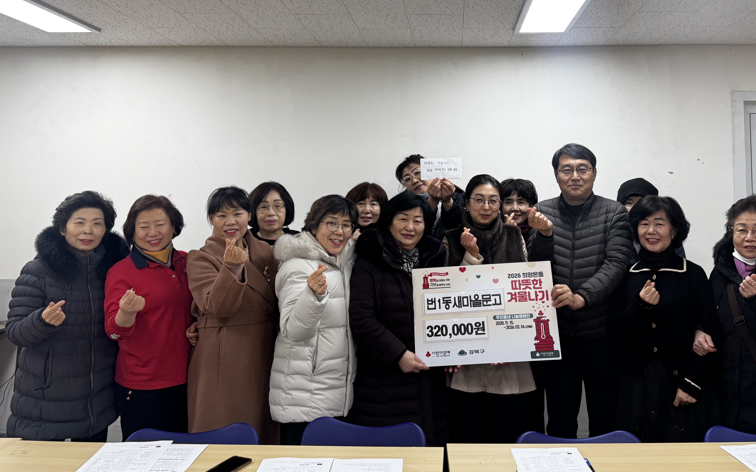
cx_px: 435
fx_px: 639
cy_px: 149
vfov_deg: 40.0
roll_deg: +0.1
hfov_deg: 60.9
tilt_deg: +3.6
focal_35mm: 31
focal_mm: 6.76
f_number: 1.78
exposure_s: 1/120
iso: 100
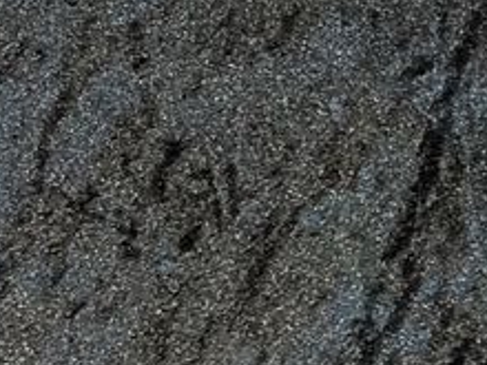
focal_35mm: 302
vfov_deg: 4.9
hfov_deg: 6.2
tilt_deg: -68.4
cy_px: 307
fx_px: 4249
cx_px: 1279
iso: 100
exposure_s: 1/40
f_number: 1.6
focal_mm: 5.96
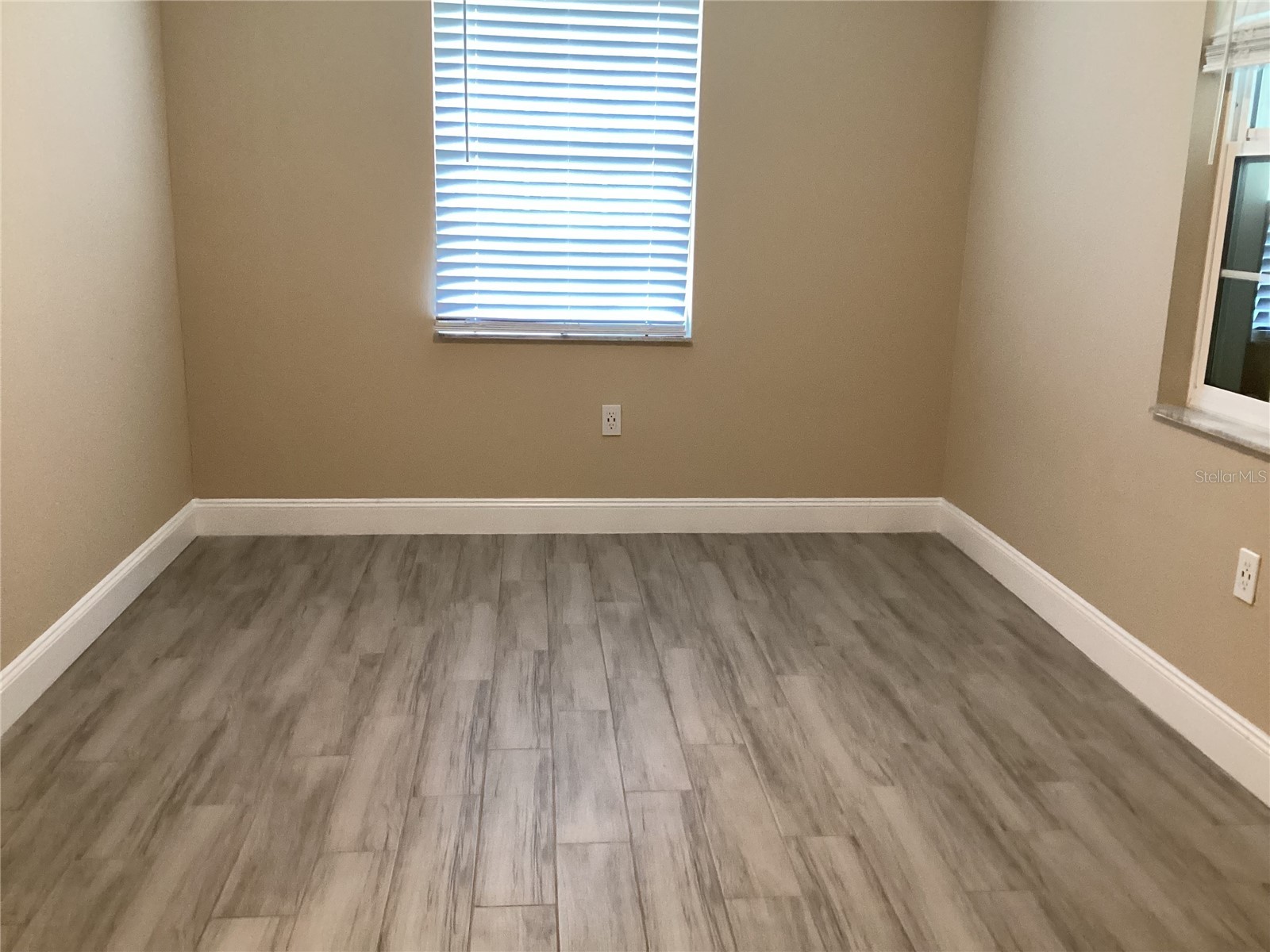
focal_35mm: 31
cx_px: 635
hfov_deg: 58.4
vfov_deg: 45.4
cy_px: 476
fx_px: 1137
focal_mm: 3.3
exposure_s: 1/60
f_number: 2.4
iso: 320
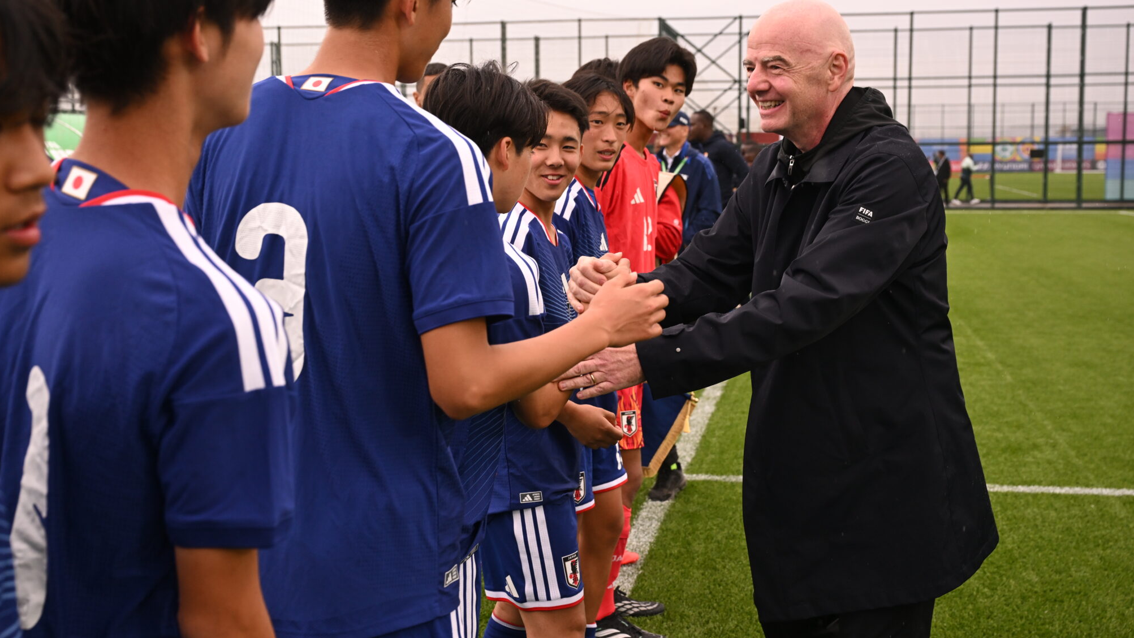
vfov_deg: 26.0
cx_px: 557
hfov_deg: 44.6
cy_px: 291
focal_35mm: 46
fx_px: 1383
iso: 1000
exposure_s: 1/800
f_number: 5.6
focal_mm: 43
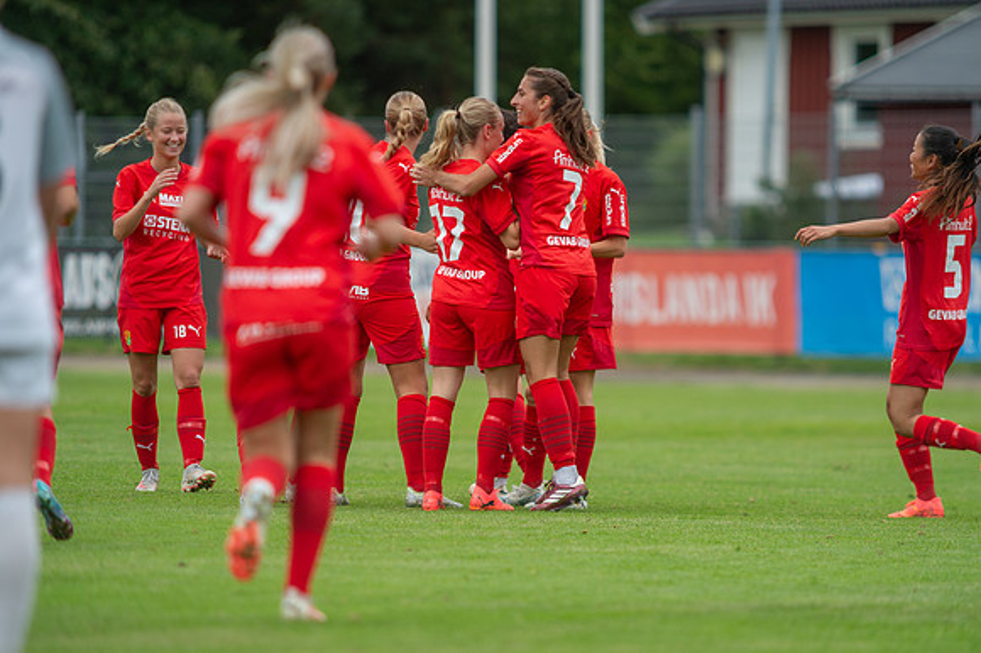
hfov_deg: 4.9
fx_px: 11438
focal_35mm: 420
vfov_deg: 3.3
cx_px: 490
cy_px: 326
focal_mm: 420
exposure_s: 1/1250
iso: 500
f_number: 4
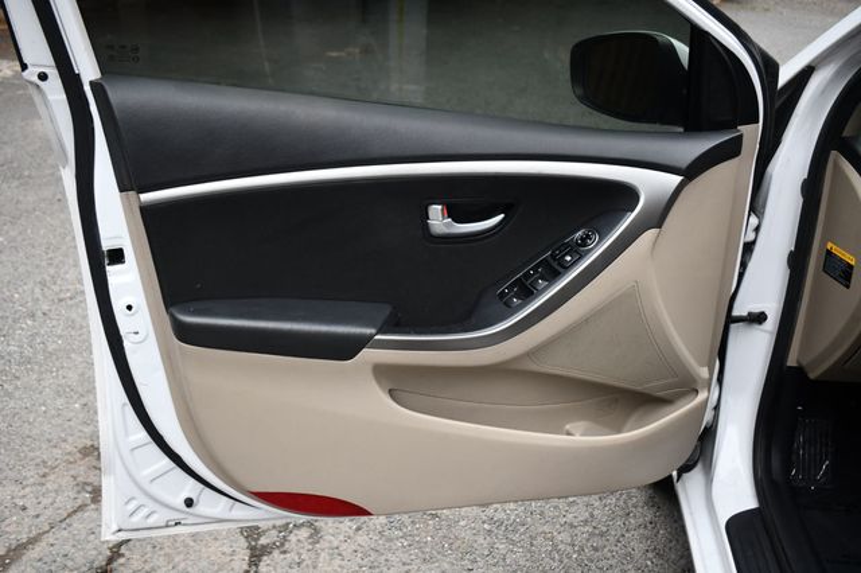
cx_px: 430
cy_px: 286
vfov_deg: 38.8
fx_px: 813
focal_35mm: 34
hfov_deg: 55.8
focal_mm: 23
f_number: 4
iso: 400
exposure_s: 1/250
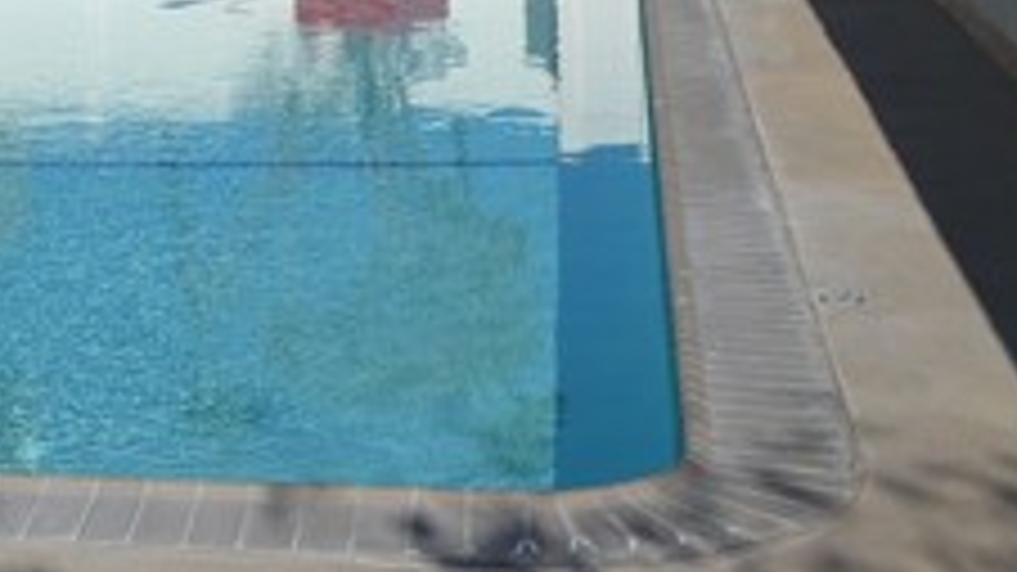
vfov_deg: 13.4
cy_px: 25
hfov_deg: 22.0
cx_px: -220
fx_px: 2399
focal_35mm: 89
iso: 100
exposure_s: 1/320
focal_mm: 20
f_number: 9
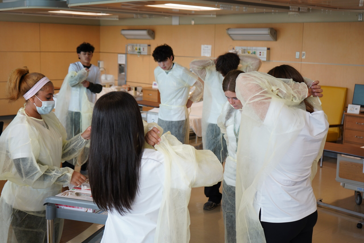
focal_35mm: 46
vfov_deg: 29.2
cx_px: 182
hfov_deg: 42.7
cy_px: 122
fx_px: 465
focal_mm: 46
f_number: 4.5
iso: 640
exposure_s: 1/125
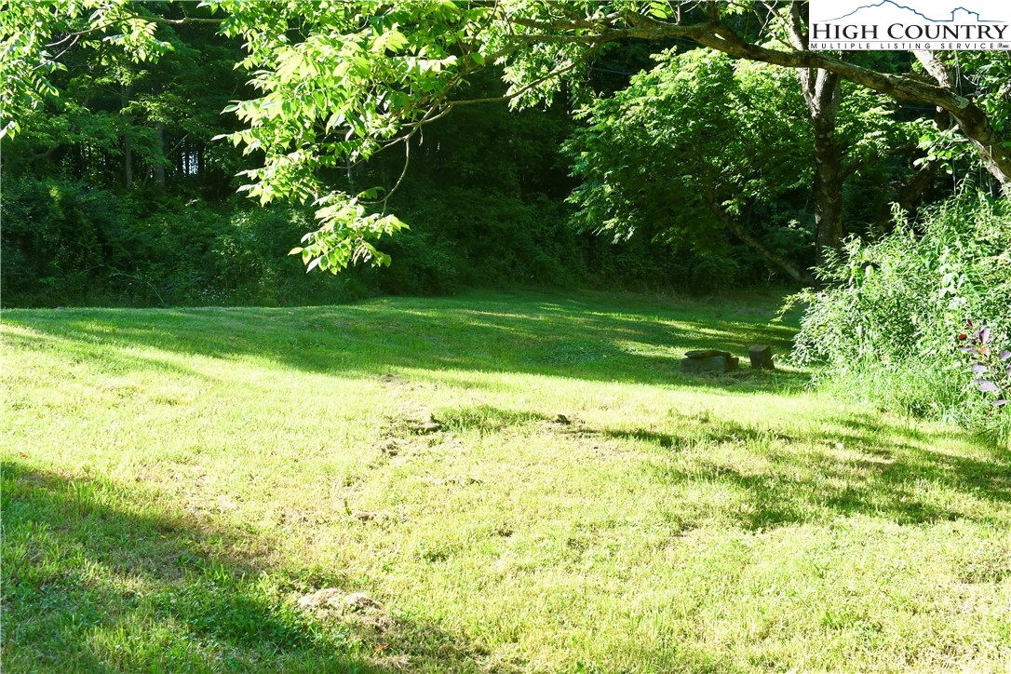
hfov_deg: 53.1
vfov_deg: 36.9
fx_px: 1011
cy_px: 337
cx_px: 506
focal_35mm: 36
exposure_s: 1/160
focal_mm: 24
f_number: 10
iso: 640
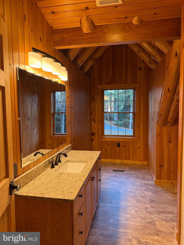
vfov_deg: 71.6
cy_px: 122
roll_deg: -0.2
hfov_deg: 56.8
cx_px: 92
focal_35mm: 24
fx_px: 170
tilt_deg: -3.5
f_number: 1.78
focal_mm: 6.76
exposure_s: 1/86
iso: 200
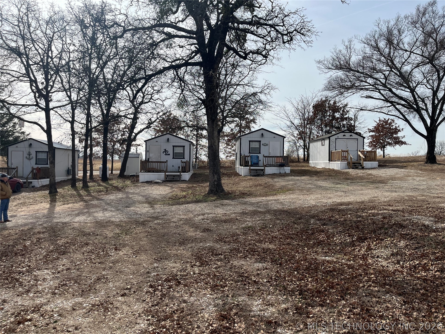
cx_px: 222
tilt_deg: -1.8
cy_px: 167
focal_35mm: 26
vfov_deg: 53.1
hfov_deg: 67.3
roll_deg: -1.5
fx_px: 334
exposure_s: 1/4484
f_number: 1.6
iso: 50
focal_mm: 5.1
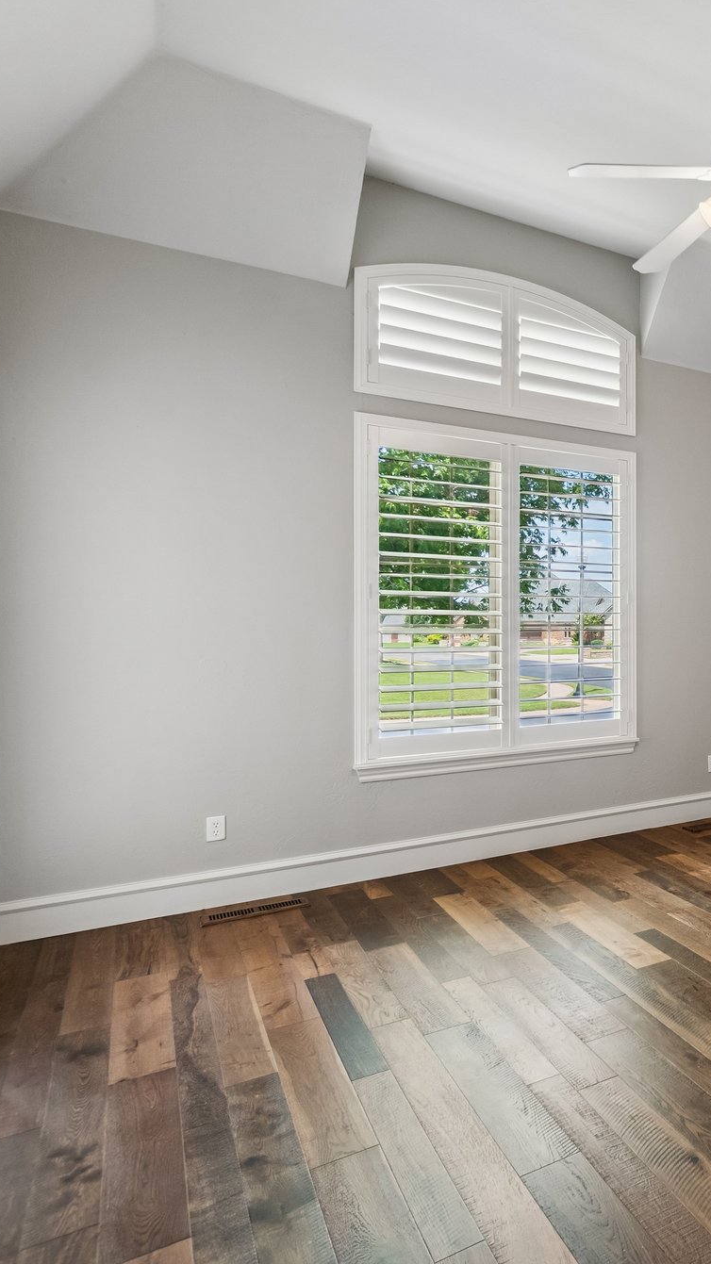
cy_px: 640
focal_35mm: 24
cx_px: 861
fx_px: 805
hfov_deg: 36.4
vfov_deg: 76.3
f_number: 6.3
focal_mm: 10
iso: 200
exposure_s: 1/60
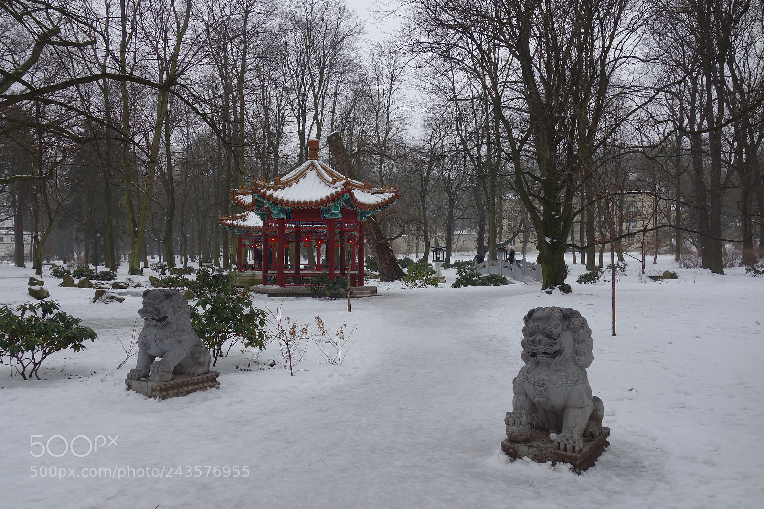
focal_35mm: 30
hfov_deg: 61.9
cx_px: 382
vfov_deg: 43.6
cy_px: 254
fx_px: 636
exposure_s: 1/100
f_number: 5.6
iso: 125
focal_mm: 11.32
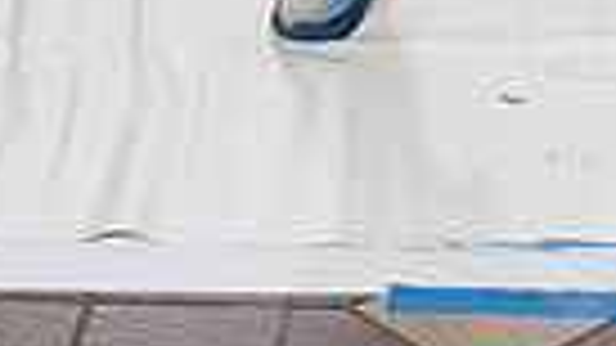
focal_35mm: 162
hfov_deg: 13.2
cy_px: -643
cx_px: 499
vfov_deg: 6.8
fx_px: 2646
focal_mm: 47
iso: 640
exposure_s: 1/250
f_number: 8
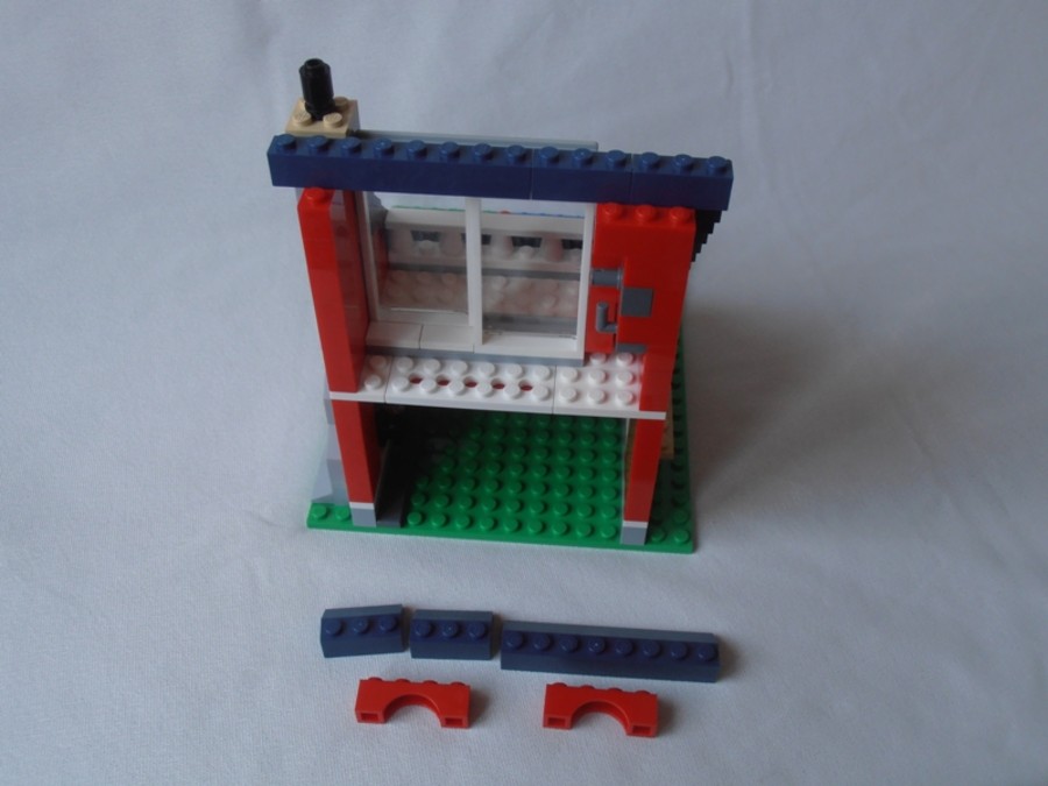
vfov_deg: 38.7
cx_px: 524
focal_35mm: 37
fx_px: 1120
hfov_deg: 50.1
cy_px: 393
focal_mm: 6.61
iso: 80
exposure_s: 1/125
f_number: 3.9
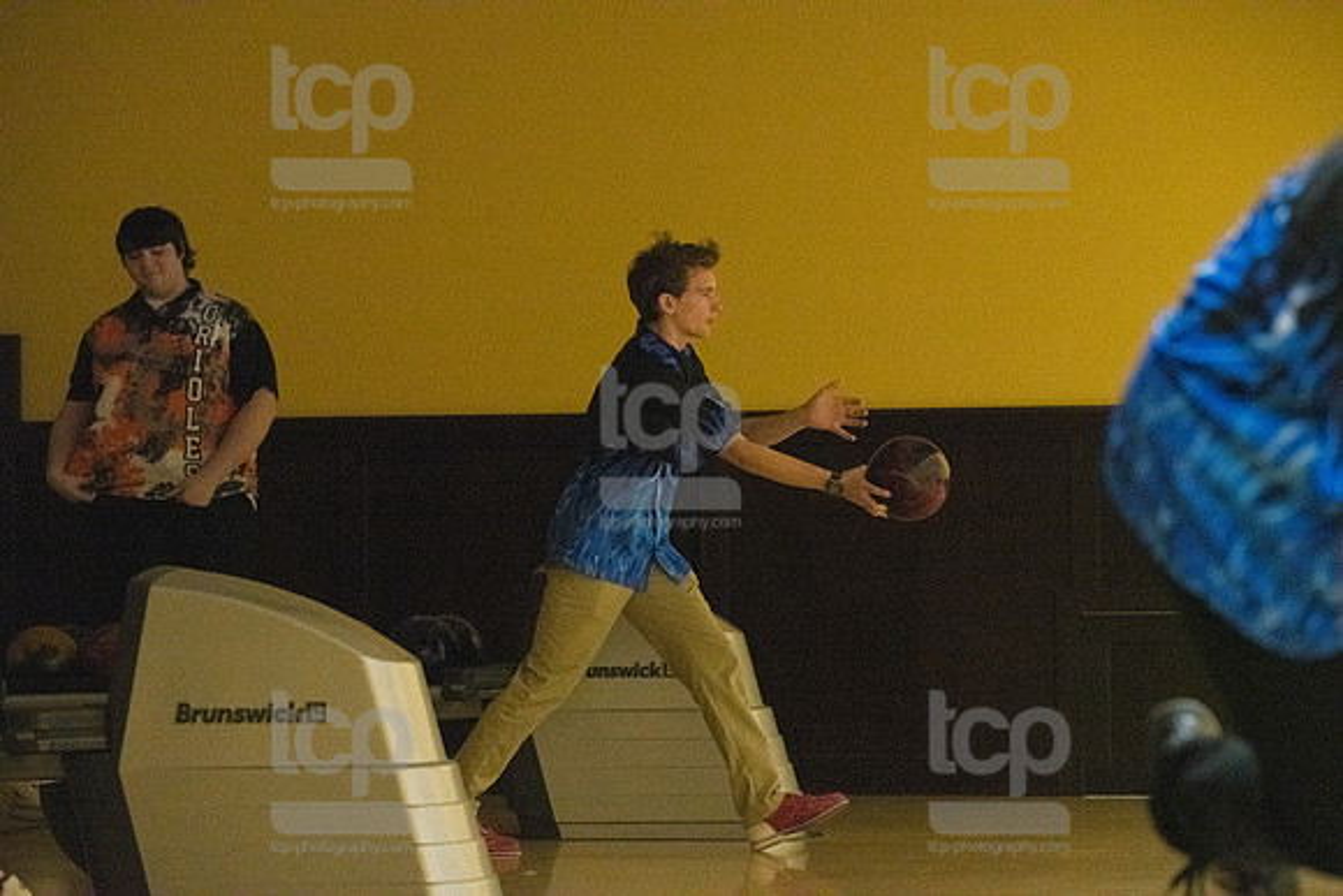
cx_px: 672
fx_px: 4664
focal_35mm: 125
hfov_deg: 16.4
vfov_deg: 11.0
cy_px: 448
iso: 10000
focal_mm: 125
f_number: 4.5
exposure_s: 1/1000
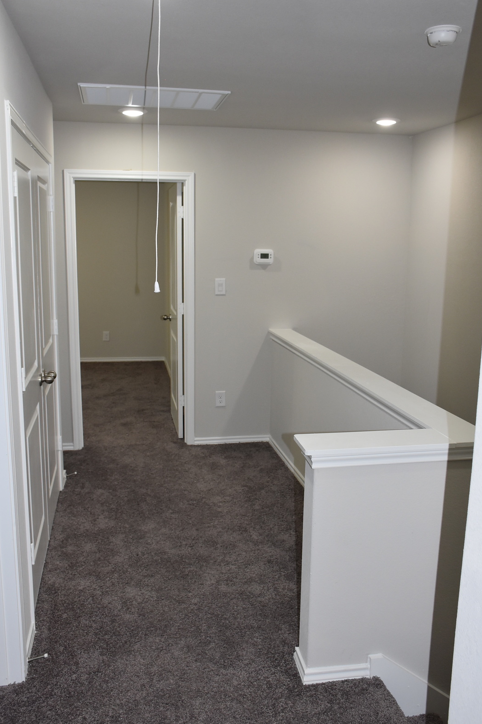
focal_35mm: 34
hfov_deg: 38.9
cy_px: 362
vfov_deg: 55.8
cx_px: 248
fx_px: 683
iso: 800
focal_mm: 22
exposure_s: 1/100
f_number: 5
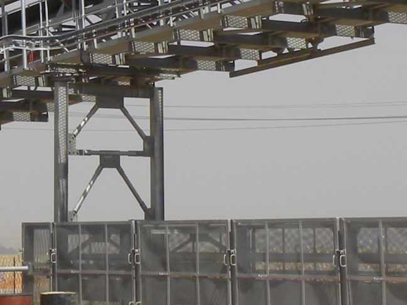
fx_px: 1905
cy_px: -136
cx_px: 121
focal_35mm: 162
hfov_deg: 12.2
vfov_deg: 9.0
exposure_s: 1/309
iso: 64
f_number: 5.6
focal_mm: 7.3
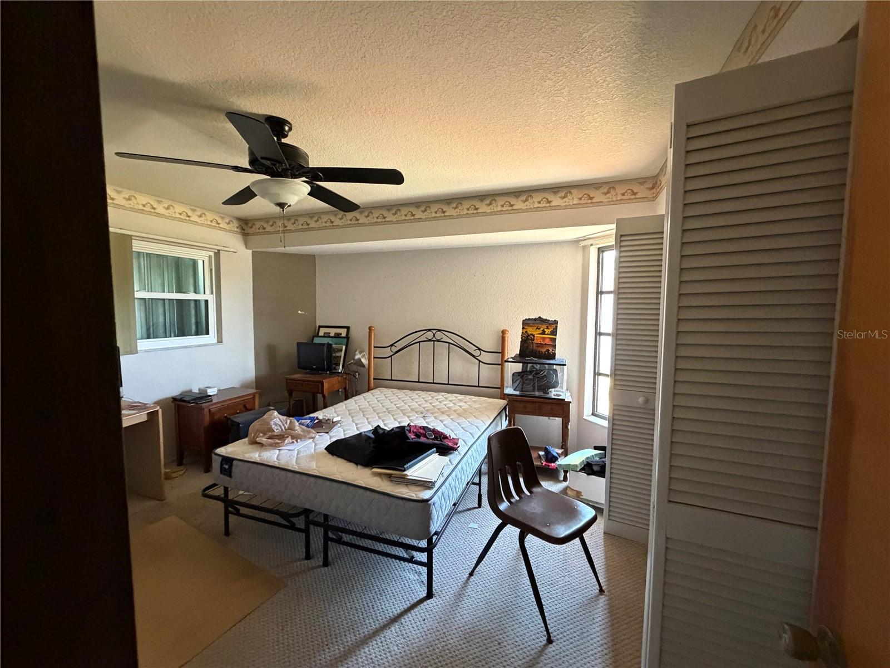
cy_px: 334
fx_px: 360
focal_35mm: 14
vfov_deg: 85.7
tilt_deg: -6.2
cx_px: 445
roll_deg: -0.1
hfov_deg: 102.1
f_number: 2.2
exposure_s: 1/60
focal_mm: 2.22
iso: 800
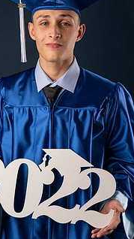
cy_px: 115
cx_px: 43
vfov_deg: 25.6
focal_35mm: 83
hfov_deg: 14.5
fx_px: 524
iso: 200
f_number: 5.6
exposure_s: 1/100
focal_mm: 56
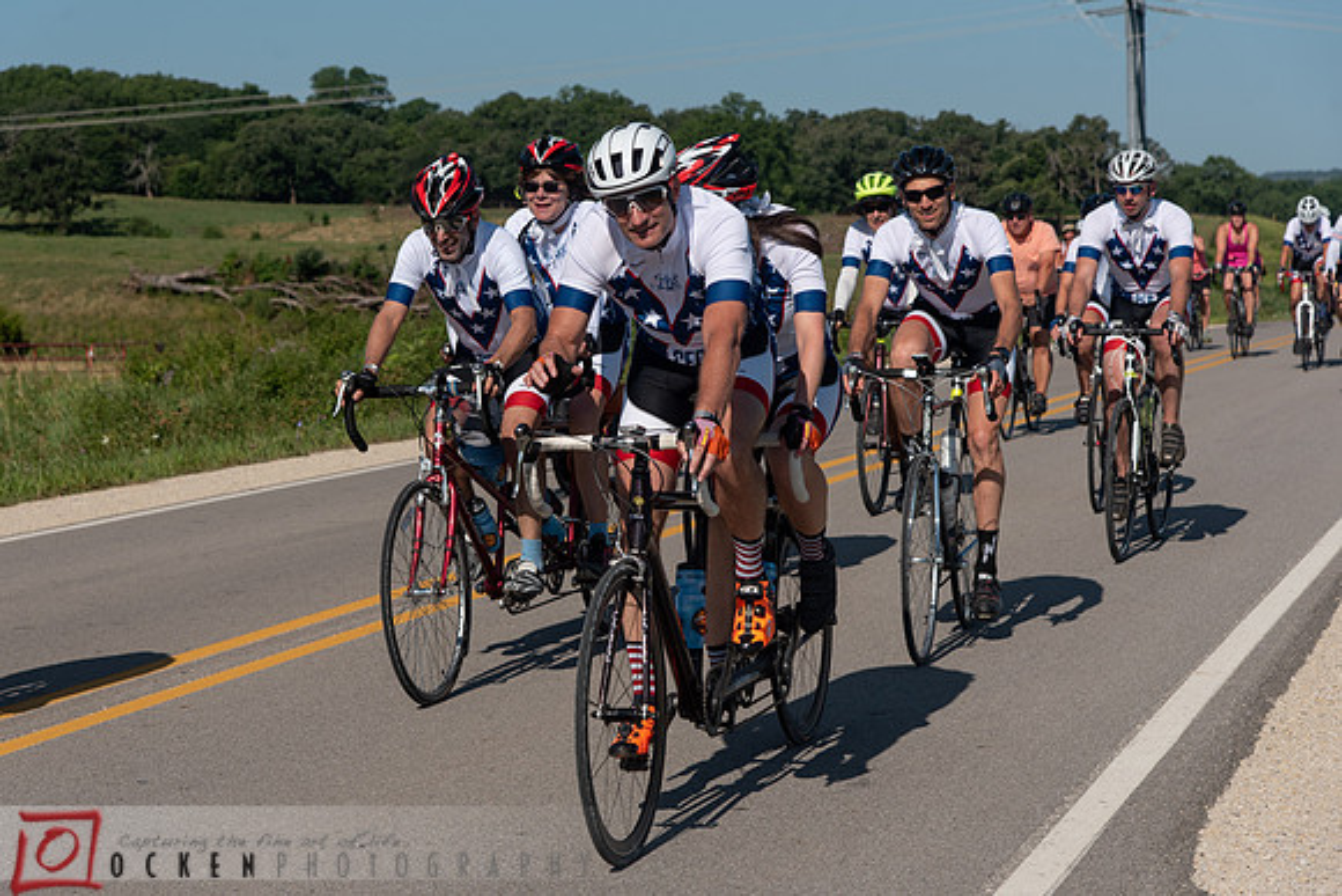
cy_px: 449
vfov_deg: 16.5
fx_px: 3094
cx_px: 647
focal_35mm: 83
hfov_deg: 24.5
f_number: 6.3
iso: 200
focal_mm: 78
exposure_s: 1/1600
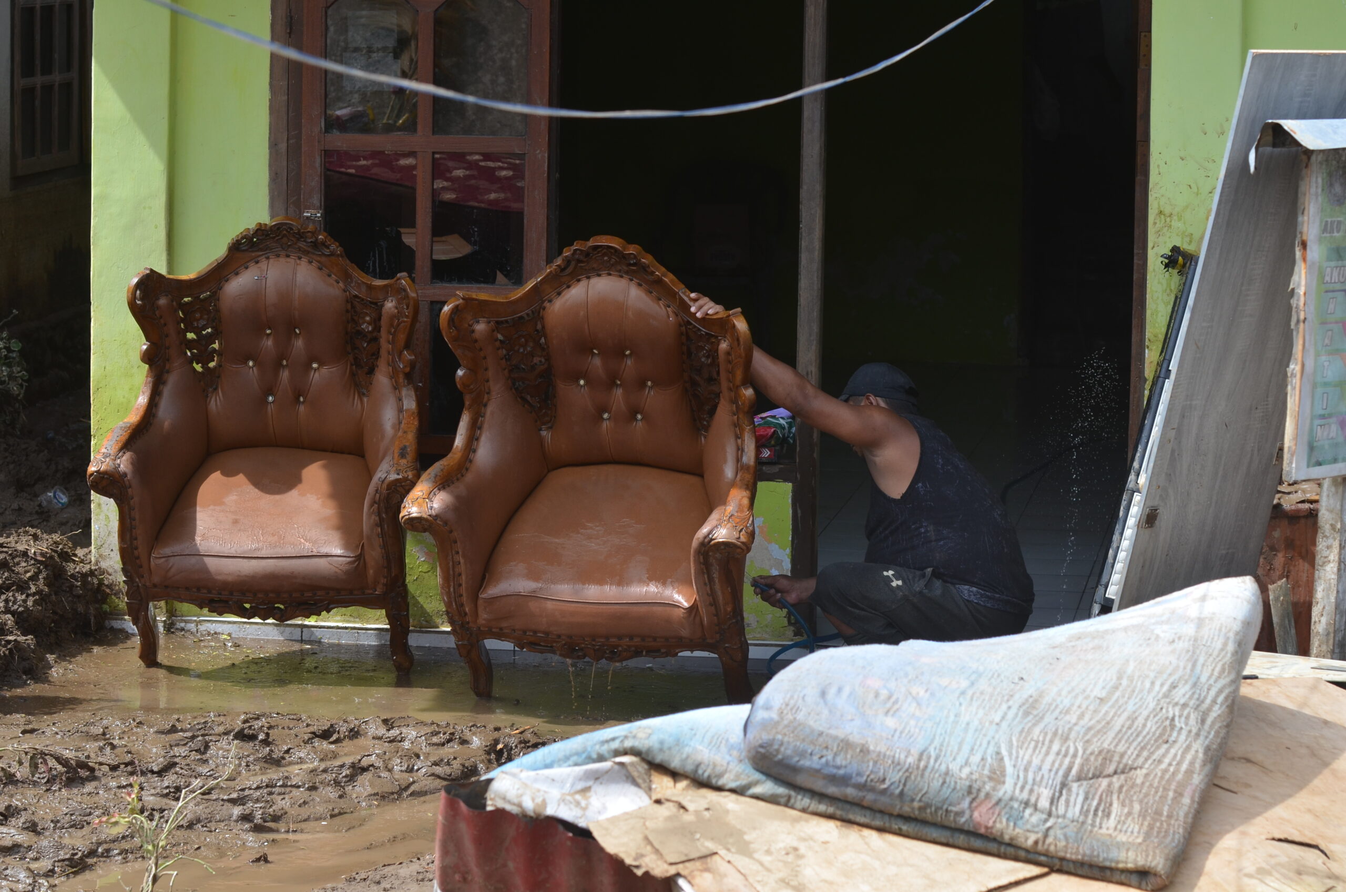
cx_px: 673
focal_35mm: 105
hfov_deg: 19.5
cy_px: 446
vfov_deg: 13.0
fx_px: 3918
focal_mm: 70
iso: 200
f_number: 5.6
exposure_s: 1/640
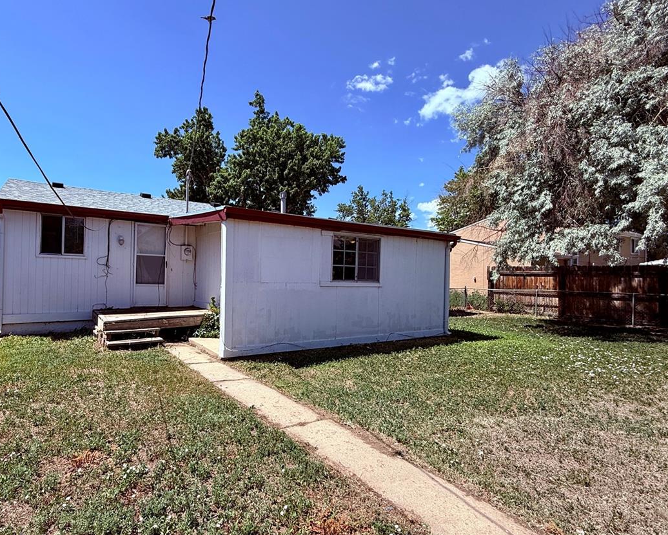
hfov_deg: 82.0
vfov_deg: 70.8
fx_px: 376
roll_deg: -0.8
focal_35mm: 19
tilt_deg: +1.2
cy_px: 276
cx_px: 259
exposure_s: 1/1399
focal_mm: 2.22
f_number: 2.2
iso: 50
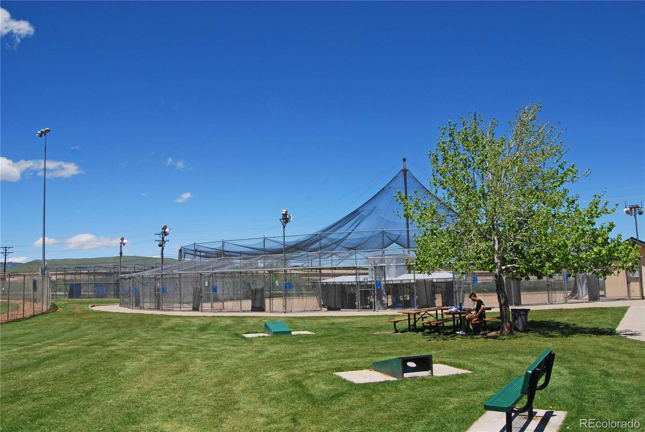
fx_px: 592
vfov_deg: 40.0
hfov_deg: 57.2
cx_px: 322
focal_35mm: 33
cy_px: 216
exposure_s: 1/400
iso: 200
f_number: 10
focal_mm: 22
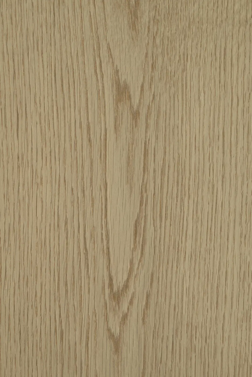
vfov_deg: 19.4
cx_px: 126
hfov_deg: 13.1
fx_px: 1101
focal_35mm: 105
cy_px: 188
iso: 100
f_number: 13
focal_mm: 105
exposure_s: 1/6
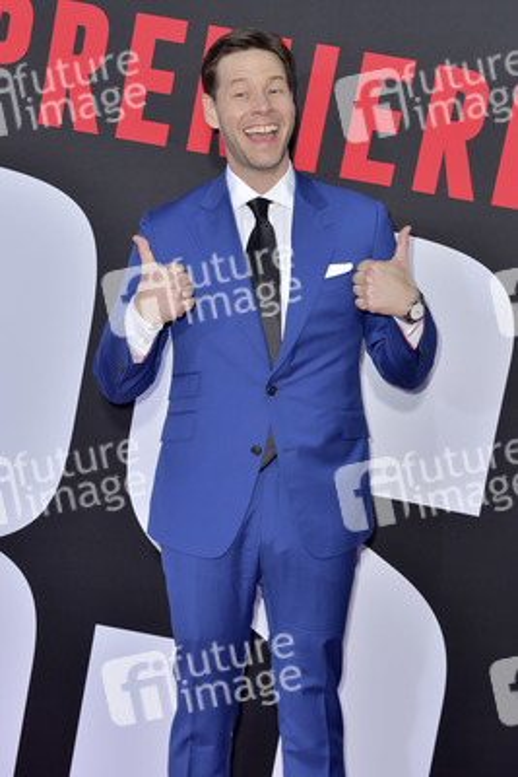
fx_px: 1294
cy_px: 388
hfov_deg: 22.6
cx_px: 259
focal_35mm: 60
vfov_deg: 33.4
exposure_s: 1/250
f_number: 6.3
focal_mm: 60
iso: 320
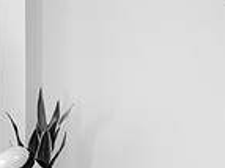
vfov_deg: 10.8
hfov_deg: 15.1
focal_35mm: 129
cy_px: 287
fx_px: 838
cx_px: 25
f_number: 2.8
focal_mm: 33
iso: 640
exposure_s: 1/160
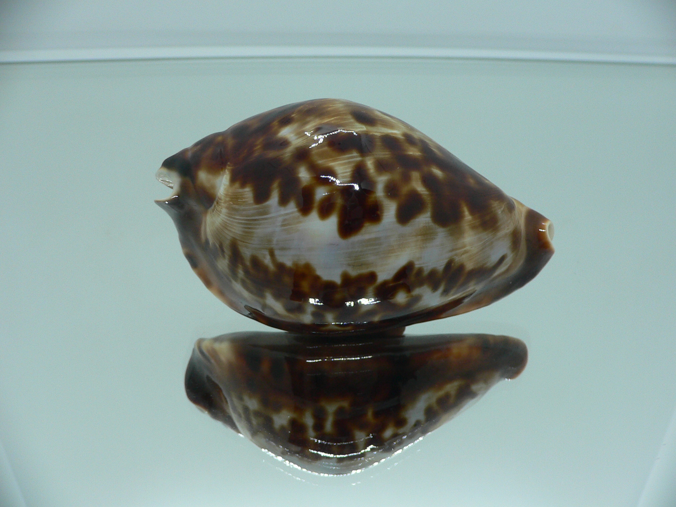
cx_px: 338
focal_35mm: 35
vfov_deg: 40.7
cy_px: 254
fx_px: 683
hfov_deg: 52.6
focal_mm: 4.6
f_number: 2.8
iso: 100
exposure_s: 1/60
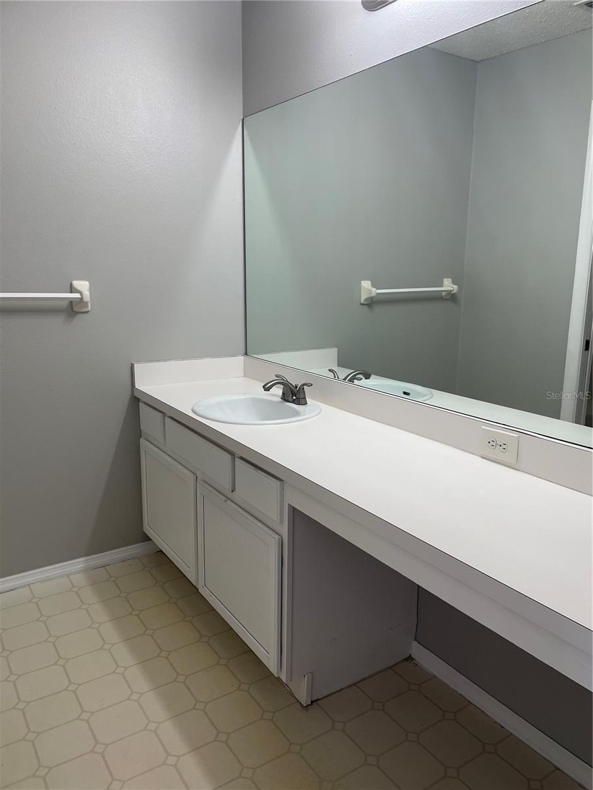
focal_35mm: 26
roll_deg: -0.3
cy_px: 395
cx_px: 296
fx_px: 594
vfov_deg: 67.3
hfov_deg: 53.1
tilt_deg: -13.5
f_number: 1.6
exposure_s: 1/120
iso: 64
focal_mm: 4.2
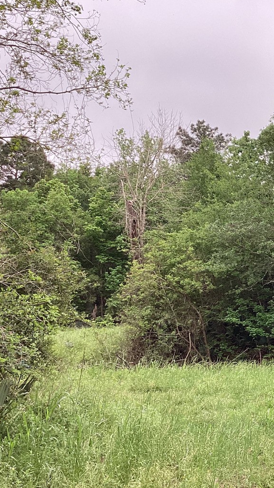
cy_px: 275
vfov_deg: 39.1
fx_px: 684
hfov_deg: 20.6
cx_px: 358
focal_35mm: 53
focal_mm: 3.3
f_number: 2.4
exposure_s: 1/120
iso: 40
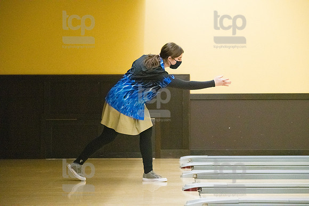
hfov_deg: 17.1
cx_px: 154
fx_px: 1030
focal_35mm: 120
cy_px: 103
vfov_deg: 11.4
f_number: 4.5
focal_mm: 120
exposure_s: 1/1000
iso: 10000
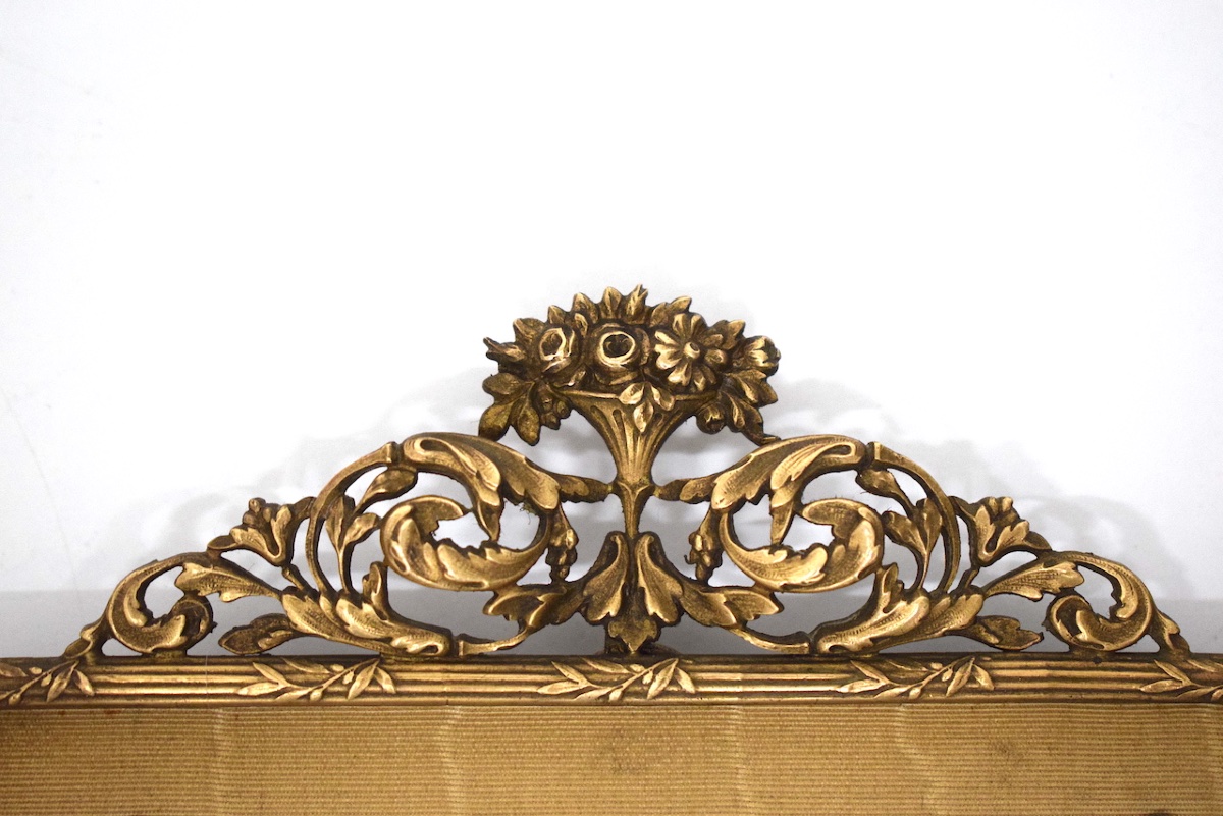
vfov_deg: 19.7
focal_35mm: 69
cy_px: 408
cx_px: 612
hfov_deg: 29.2
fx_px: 2345
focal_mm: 46
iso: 2000
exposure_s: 1/125
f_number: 5.3
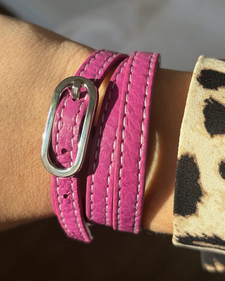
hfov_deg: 27.6
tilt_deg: -58.2
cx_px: 114
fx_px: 458
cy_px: 139
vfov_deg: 34.2
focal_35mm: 55
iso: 32
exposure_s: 1/961
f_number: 1.6
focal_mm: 5.96
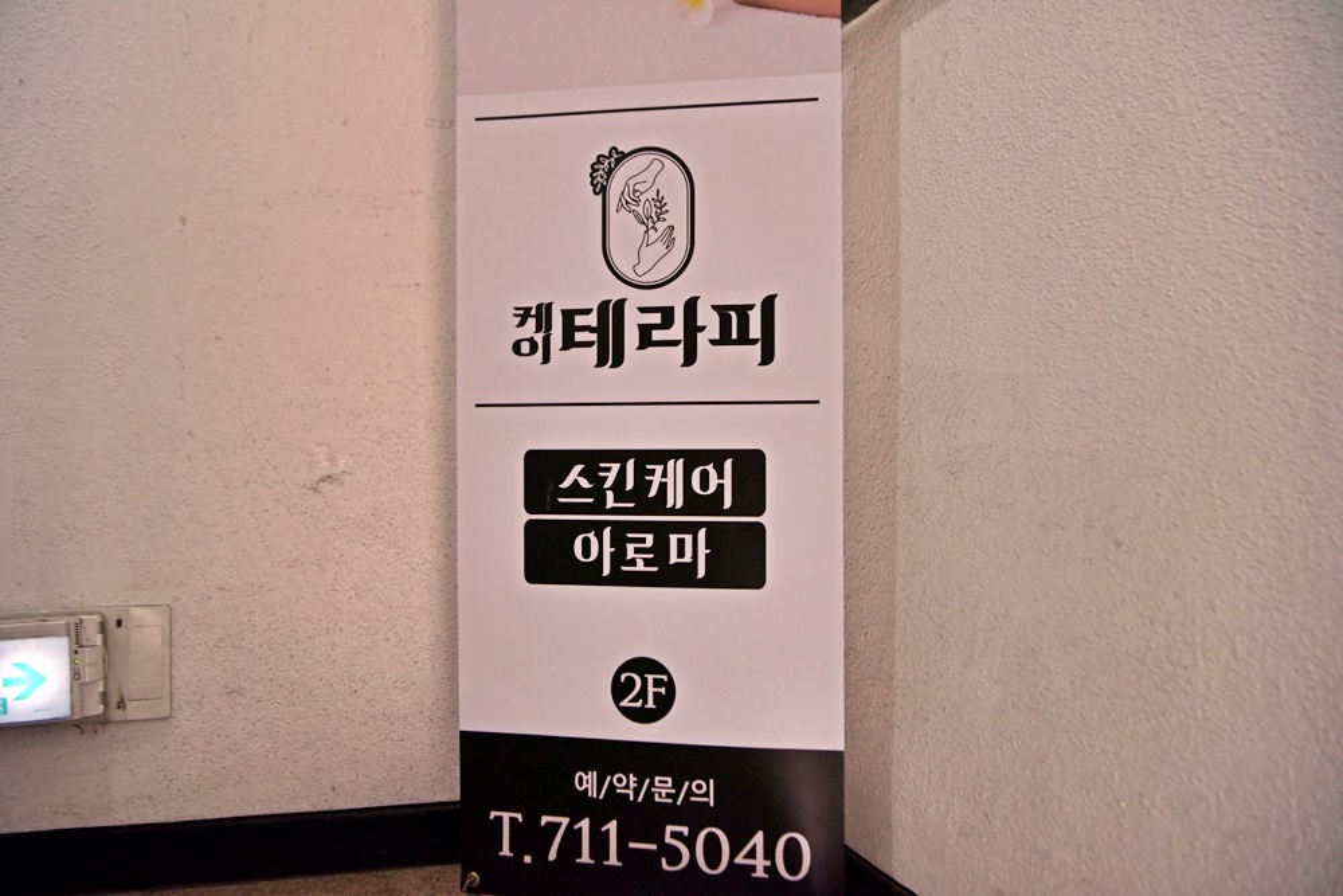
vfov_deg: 41.1
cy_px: 448
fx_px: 1194
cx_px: 672
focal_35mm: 32
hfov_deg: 58.7
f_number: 5
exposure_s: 1/250
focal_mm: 32
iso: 1000
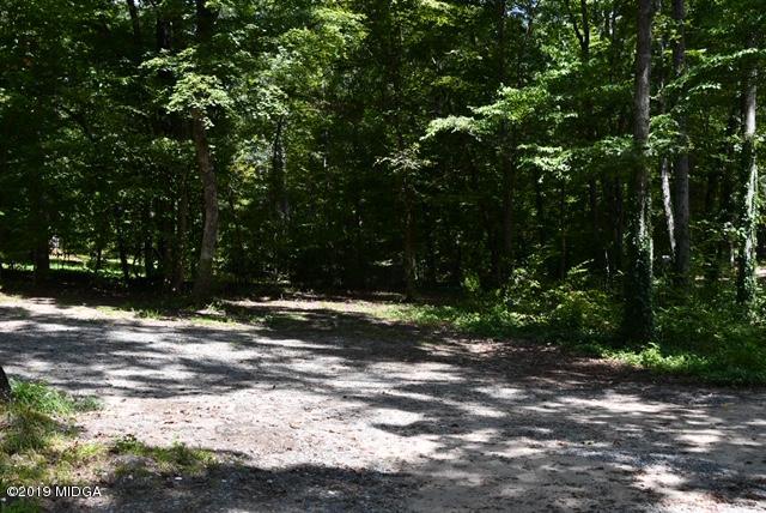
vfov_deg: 34.3
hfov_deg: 49.5
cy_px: 256
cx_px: 383
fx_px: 831
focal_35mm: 39
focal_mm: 26
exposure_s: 1/250
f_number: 6.3
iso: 100
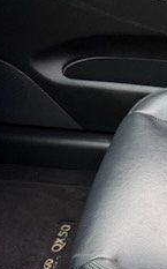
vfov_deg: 28.0
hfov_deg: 16.6
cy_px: 255
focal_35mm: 70
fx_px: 511
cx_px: 261
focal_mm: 6.76
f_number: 1.78
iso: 200
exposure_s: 1/71
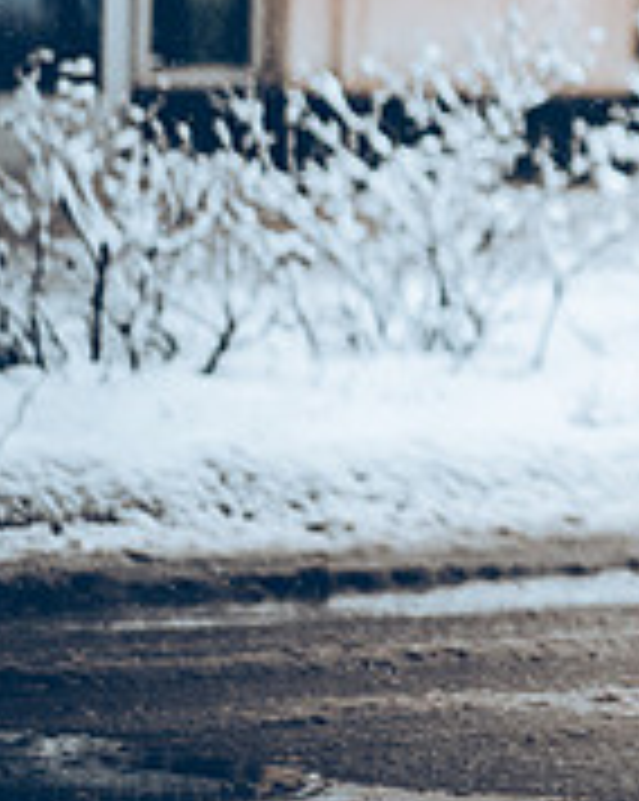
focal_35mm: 321
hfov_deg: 4.7
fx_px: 7601
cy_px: 106
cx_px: 1246
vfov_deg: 6.0
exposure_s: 1/1250
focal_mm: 105
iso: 500
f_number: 1.4
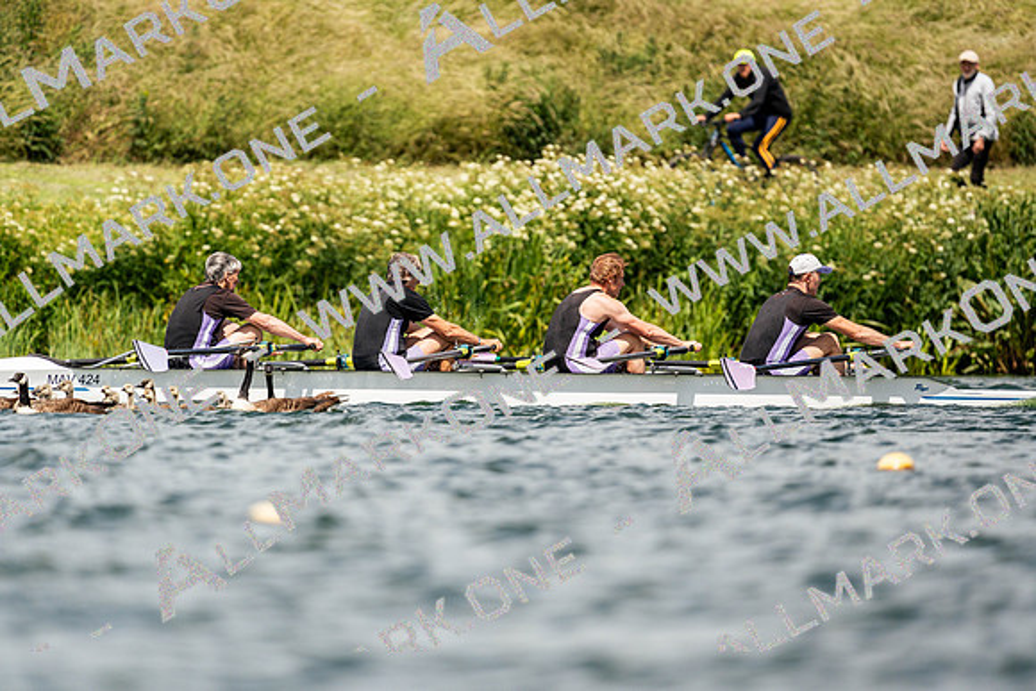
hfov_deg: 3.4
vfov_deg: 2.3
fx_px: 17270
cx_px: 518
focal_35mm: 600
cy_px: 346
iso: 250
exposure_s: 1/2000
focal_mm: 600
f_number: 6.3
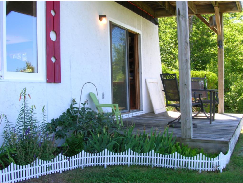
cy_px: 92
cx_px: 122
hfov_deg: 49.0
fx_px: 267
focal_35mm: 38
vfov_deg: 37.8
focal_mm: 6.4
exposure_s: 1/49.3
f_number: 5
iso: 50
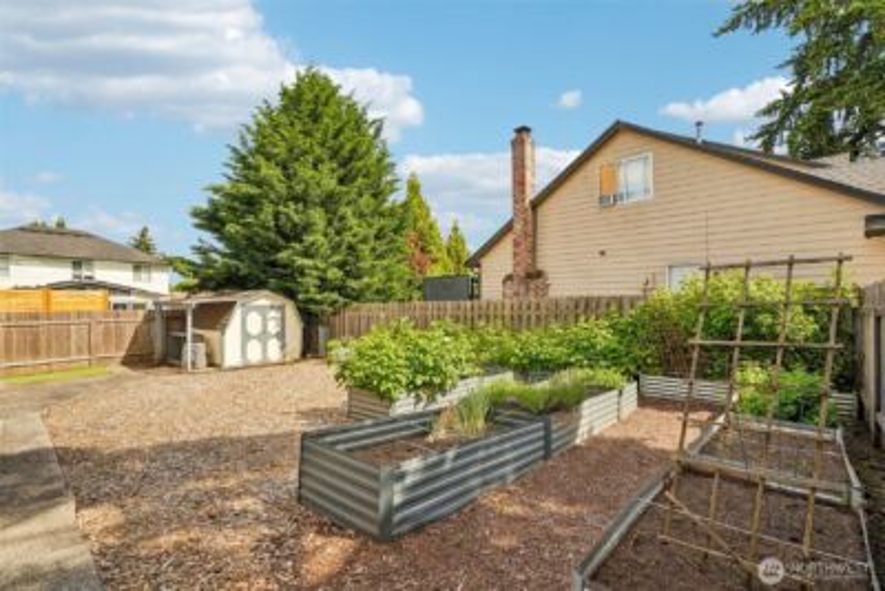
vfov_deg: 73.8
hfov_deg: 96.7
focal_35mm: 16
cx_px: 442
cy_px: 296
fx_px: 393
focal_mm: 16
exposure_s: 1/500
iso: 400
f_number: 8
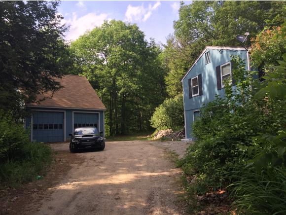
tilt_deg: +6.9
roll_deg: +1.1
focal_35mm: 29
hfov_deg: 61.6
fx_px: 240
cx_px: 143
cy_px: 108
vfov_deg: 48.3
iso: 32
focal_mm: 4.15
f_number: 2.2
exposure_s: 1/534
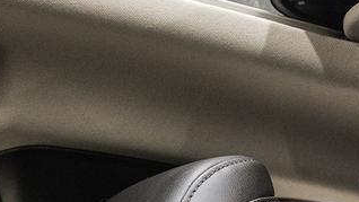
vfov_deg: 5.4
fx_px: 2152
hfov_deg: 9.3
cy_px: -12
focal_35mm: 226
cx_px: 501
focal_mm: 42.4
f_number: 3.5
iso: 1000
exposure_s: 1/40
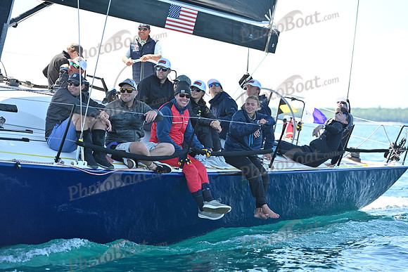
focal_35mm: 130
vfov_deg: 10.6
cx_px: 204
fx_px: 1474
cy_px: 136
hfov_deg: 15.8
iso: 320
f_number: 4
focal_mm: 130
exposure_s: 1/1000
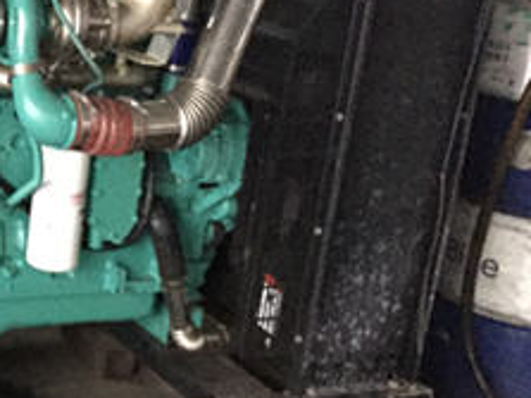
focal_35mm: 78
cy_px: 162
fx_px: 1196
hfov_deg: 23.0
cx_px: -107
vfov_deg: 18.9
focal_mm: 4.15
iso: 1600
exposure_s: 1/17
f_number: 2.2
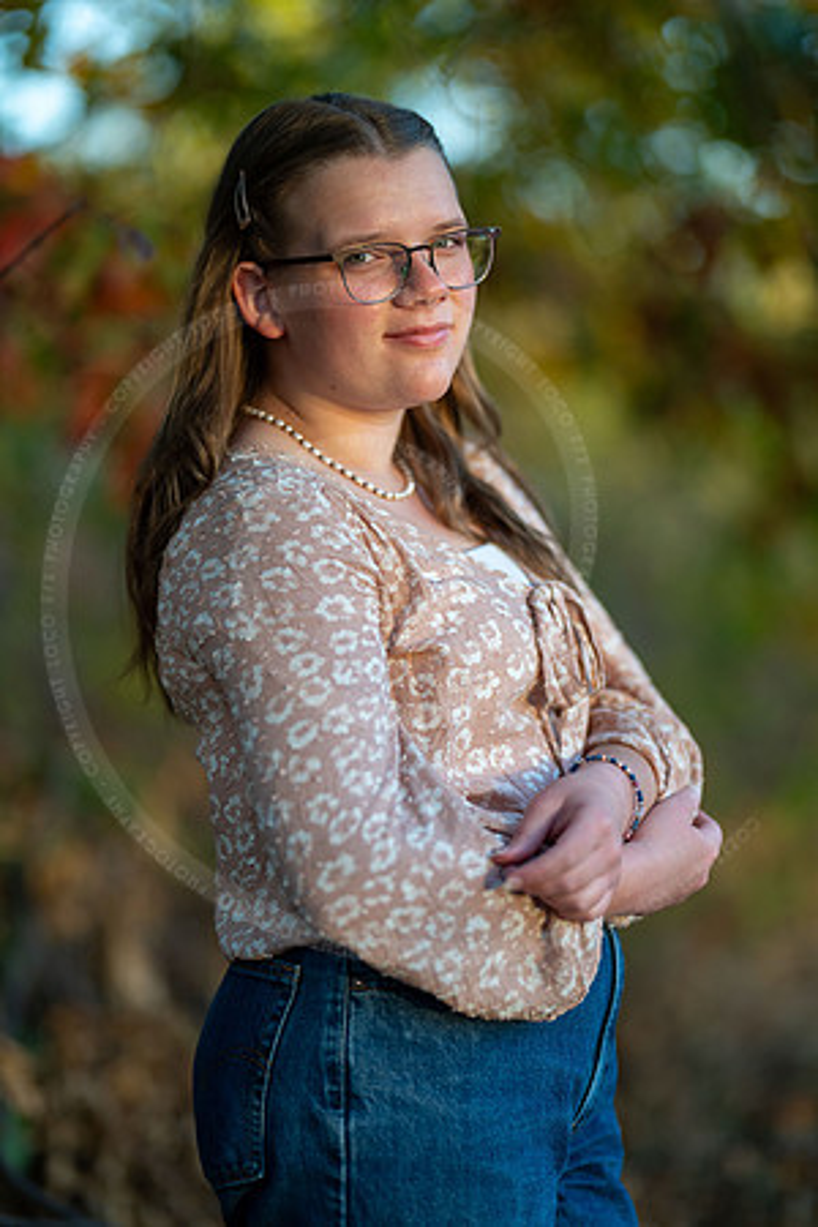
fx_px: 2897
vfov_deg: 23.9
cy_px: 614
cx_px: 409
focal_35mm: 85
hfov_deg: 16.1
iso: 160
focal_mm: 85
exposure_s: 1/640
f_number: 1.2
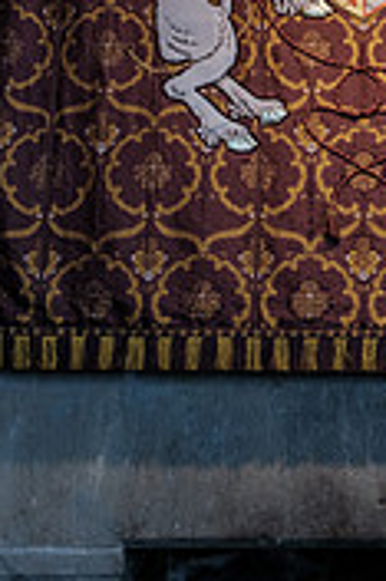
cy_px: -155
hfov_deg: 15.4
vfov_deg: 21.4
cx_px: 376
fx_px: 1402
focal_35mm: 87
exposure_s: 1/125
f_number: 2.8
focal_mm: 22.7
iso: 1600
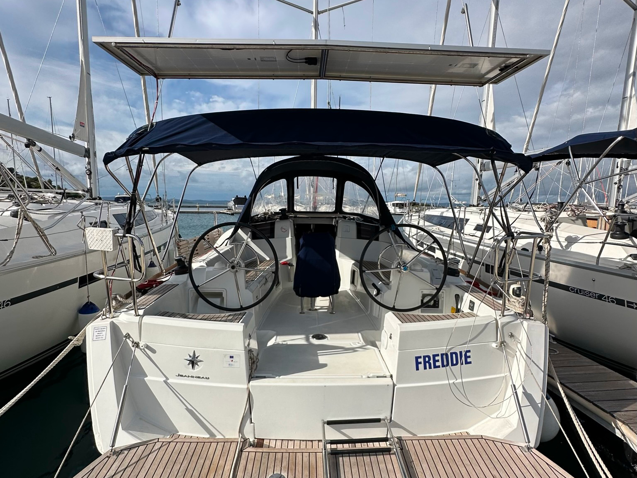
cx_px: 318
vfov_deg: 85.7
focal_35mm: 14
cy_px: 239
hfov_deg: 102.1
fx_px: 258
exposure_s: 1/4132
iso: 50
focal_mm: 2.22
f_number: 2.2
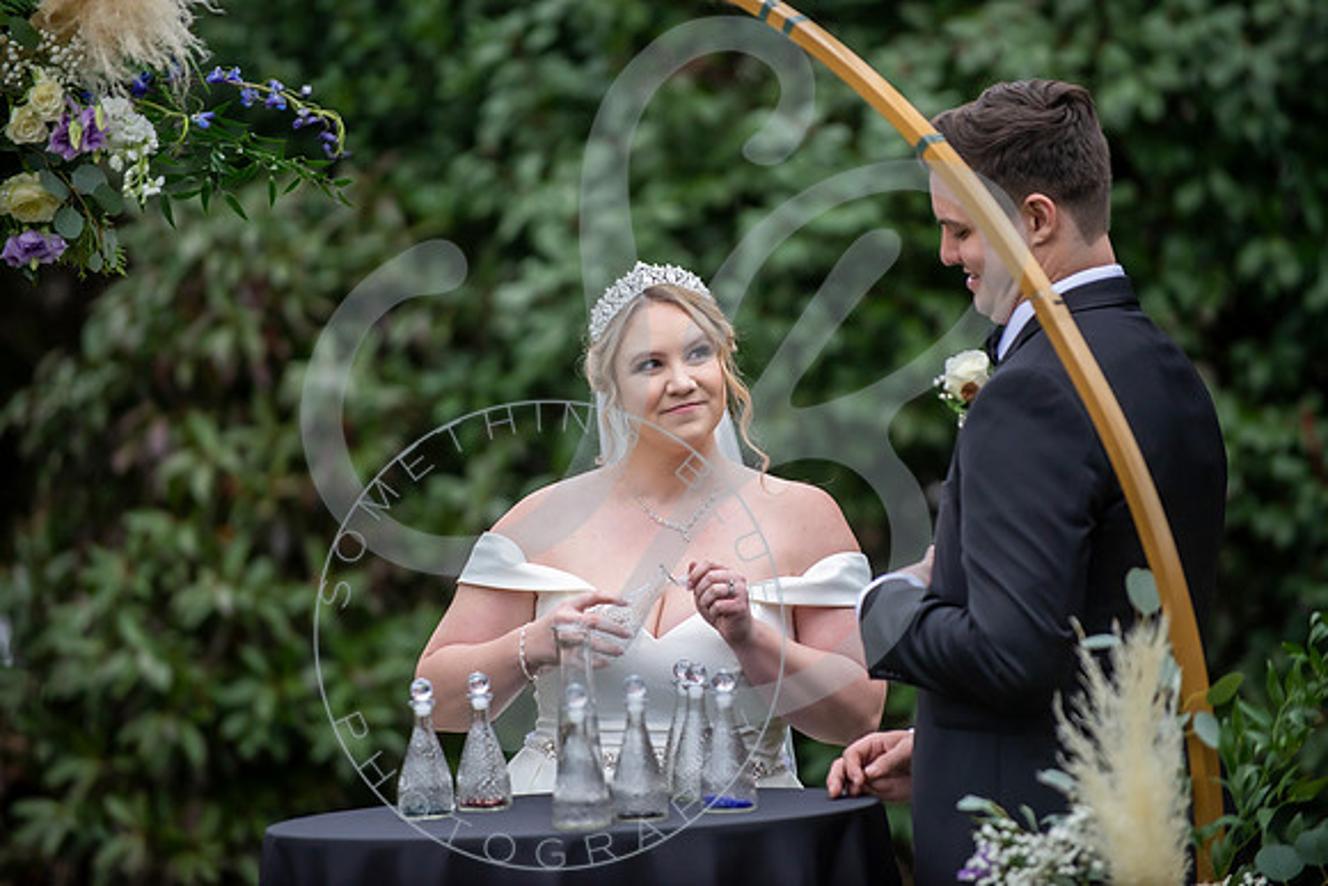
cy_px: 443
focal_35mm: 200
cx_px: 664
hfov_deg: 10.3
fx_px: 7379
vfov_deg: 6.9
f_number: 2.8
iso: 640
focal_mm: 200
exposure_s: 1/640
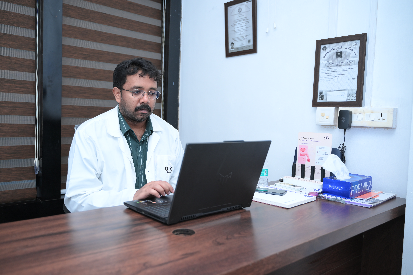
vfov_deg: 42.3
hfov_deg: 60.3
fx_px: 356
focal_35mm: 31
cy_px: 138
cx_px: 206
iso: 250
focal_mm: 31
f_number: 2.8
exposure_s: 1/160
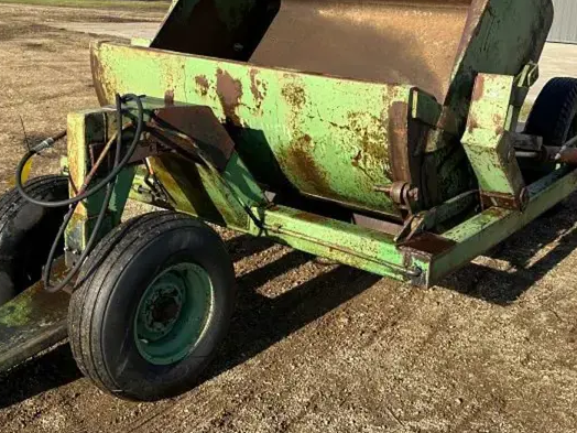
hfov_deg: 42.7
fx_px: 733
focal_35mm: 44
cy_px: 184
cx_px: 226
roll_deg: -1.1
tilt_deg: -14.2
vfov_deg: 32.8
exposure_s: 1/2591
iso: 80
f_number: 1.78
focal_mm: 6.86
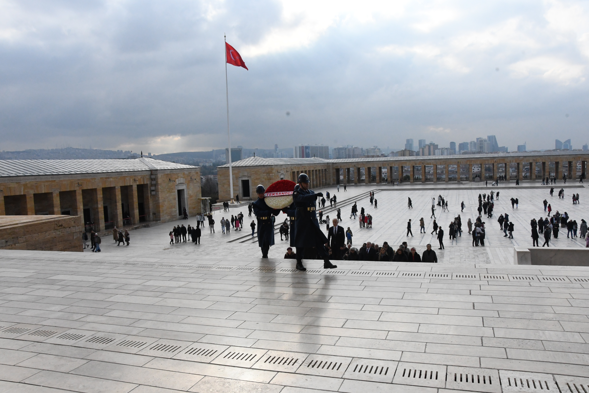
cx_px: 294
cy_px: 196
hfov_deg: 67.4
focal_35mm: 27
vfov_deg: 47.9
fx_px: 442
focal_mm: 18
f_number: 18
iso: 2500
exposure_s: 1/1250
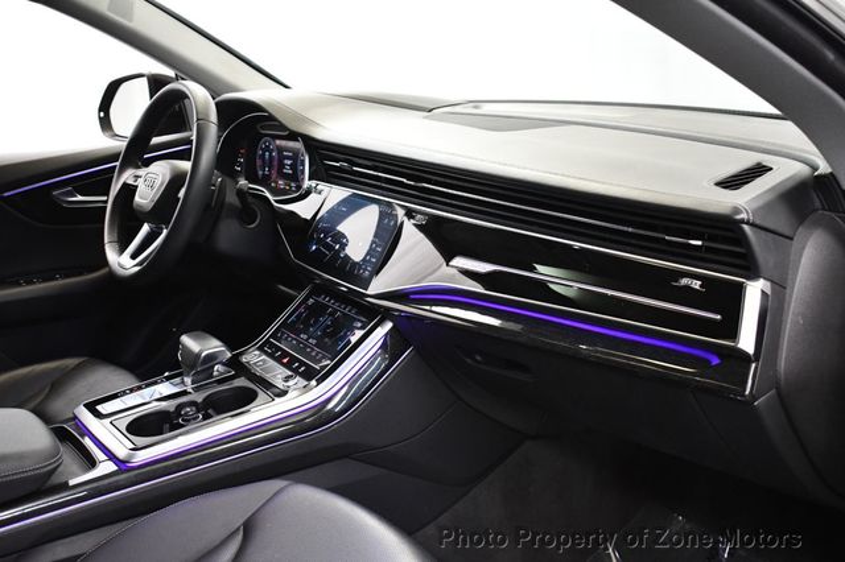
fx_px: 938
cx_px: 422
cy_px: 281
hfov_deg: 48.5
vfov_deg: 33.4
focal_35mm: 40
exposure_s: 1/80
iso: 3200
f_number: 4
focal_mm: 27
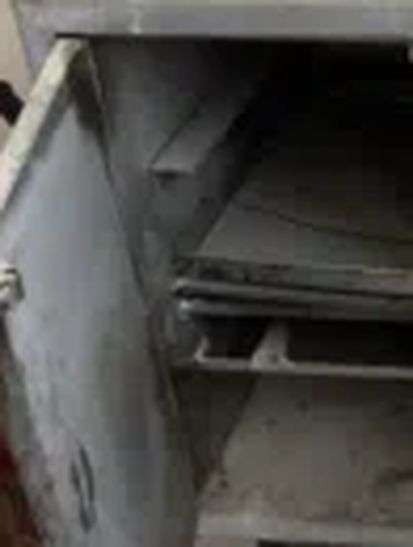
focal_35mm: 80
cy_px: 366
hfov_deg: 17.7
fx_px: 1268
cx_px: 489
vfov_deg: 24.3
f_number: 1.6
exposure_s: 1/30
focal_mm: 5.96
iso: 800
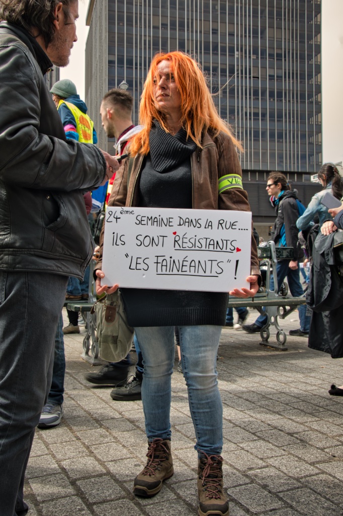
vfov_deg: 53.1
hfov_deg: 36.8
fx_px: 515
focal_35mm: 36
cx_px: 172
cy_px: 258
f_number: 9
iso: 100
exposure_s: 1/50
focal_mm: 24
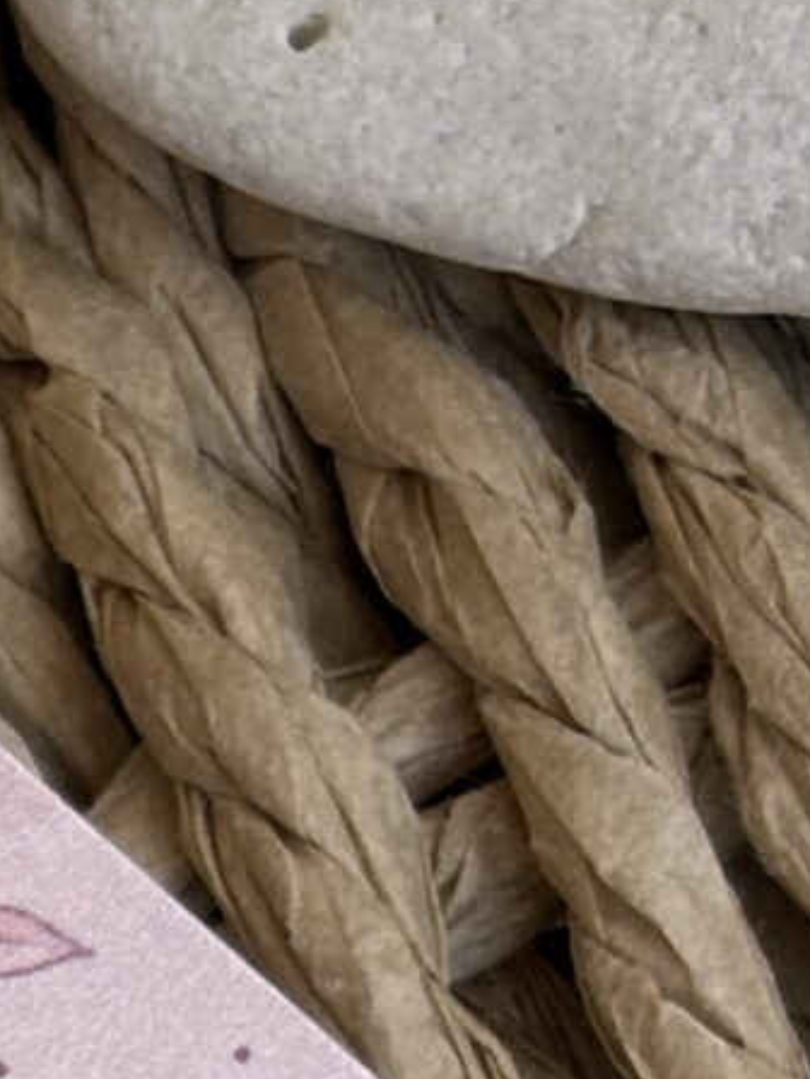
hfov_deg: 4.9
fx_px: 9266
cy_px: 2124
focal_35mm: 297
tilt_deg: -75.0
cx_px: -1162
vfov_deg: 6.5
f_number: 1.6
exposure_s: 1/654
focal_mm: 5.96
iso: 32
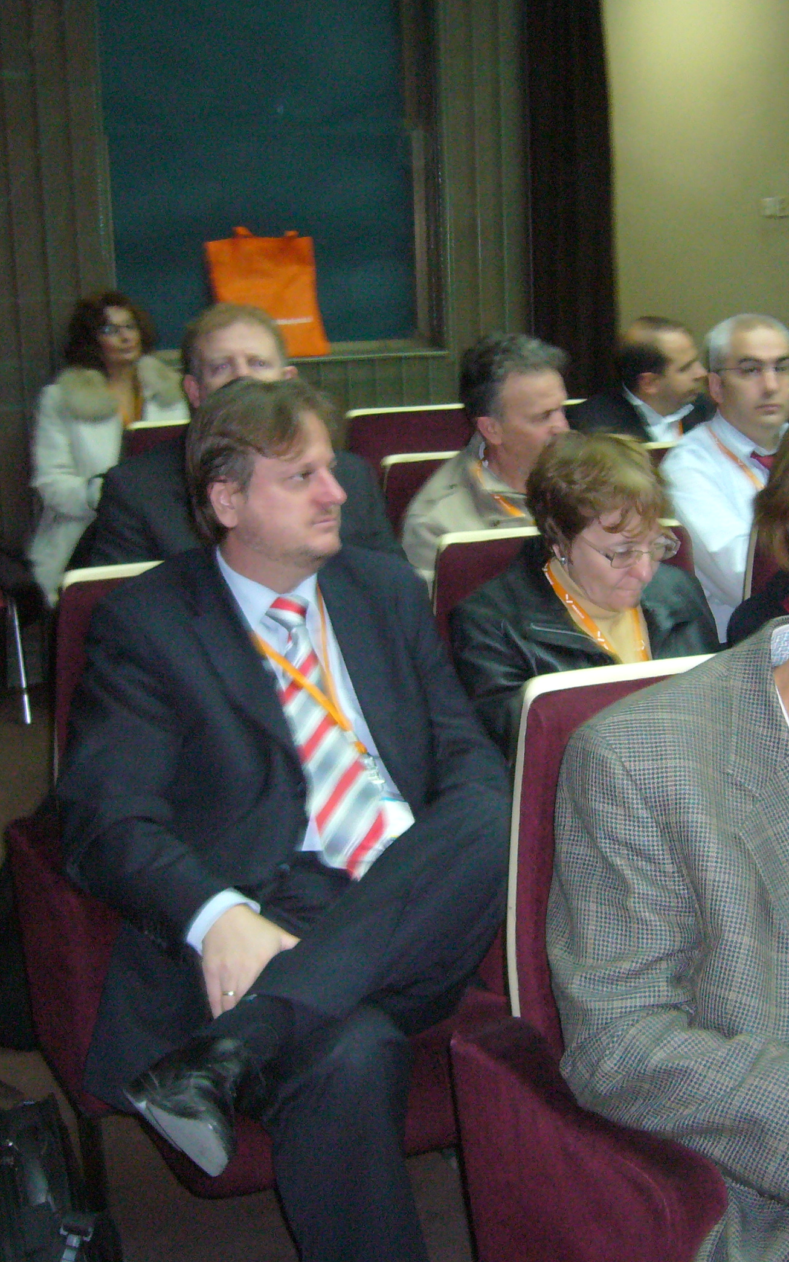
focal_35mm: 50
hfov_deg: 25.7
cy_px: 626
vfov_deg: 40.3
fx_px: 1720
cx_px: 507
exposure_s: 1/8
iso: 250
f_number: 2.8
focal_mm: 5.8
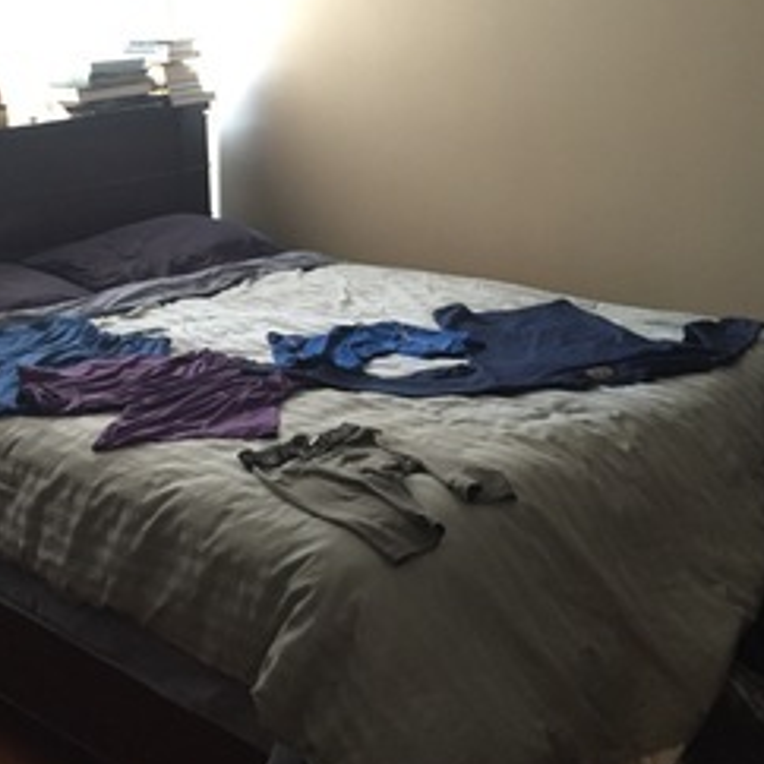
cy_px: 234
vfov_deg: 31.9
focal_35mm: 53
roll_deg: +1.9
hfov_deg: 31.8
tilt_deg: -9.3
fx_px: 1323
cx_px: 232
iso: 640
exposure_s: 1/17
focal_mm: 4.15
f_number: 2.2
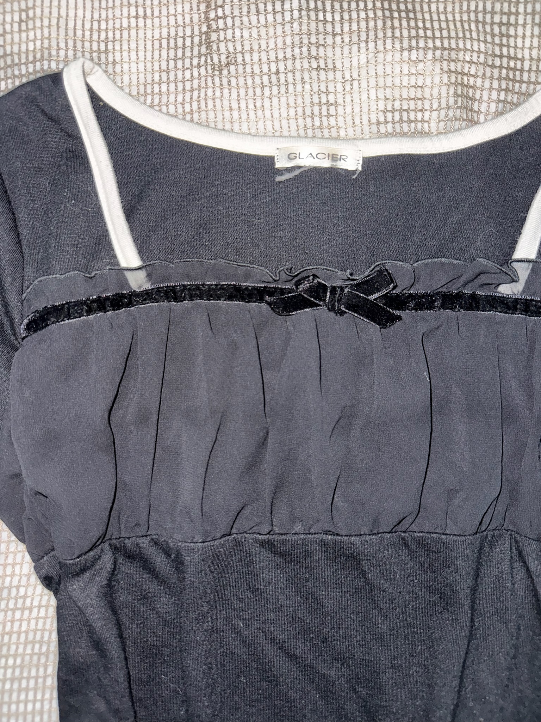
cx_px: 270
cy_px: 361
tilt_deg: -89.4
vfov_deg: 71.6
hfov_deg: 56.8
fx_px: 500
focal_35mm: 24
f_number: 1.78
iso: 100
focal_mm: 6.76
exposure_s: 1/46
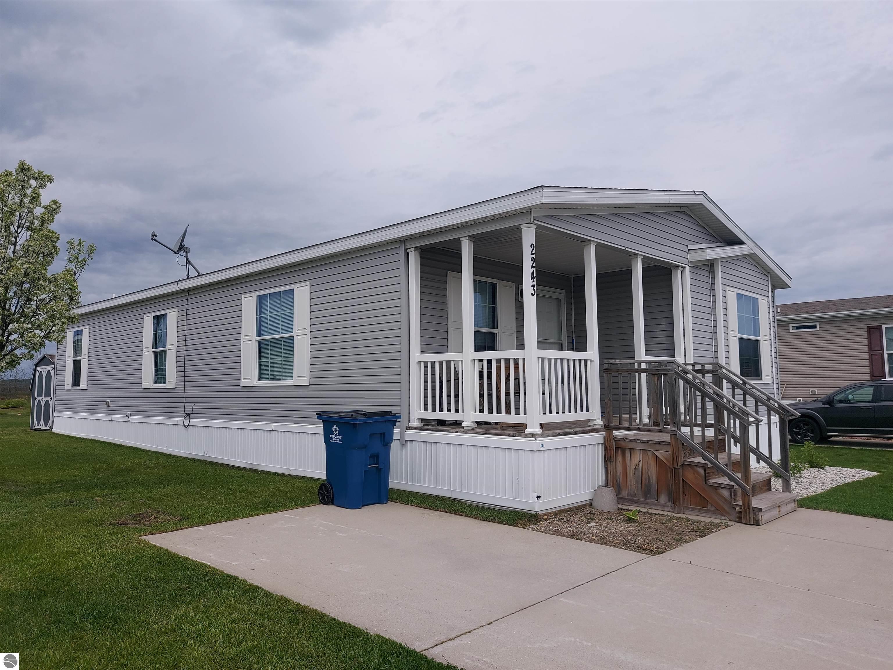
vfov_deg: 54.9
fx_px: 645
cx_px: 446
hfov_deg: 69.4
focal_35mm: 25
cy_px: 335
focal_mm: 4.6
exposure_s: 1/2367
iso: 50
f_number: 2
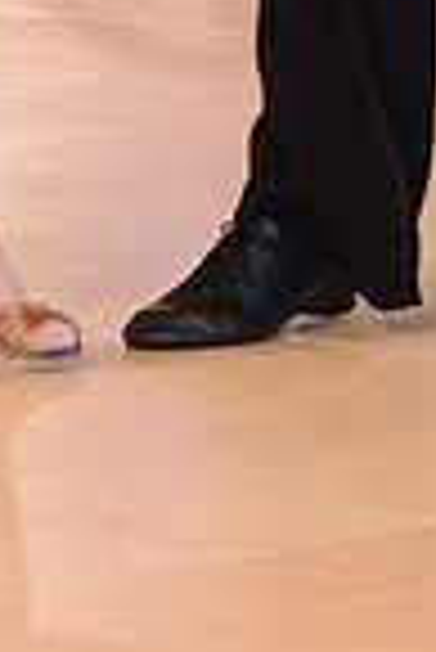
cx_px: 34
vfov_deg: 4.8
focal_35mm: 419
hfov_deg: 3.3
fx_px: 7593
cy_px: -567
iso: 1250
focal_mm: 105
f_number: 5.6
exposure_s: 1/250
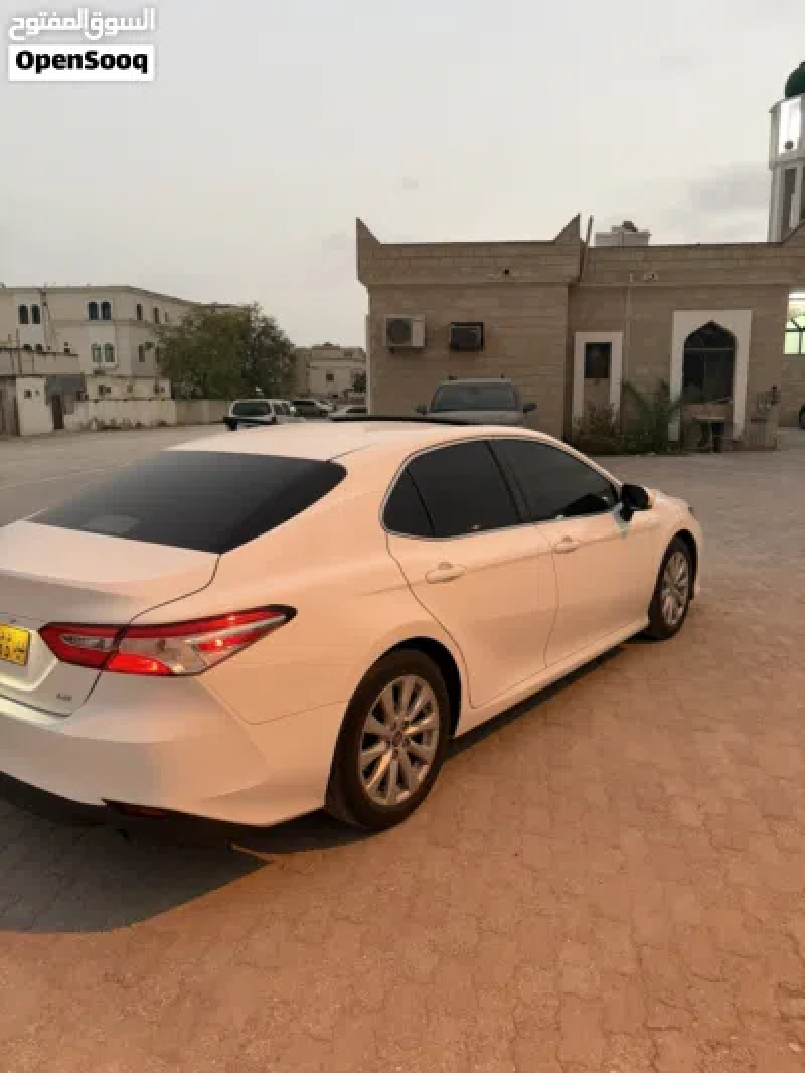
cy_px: 536
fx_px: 806
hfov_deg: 53.1
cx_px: 402
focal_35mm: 26
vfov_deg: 67.3
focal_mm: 5.96
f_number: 1.6
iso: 250
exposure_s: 1/50
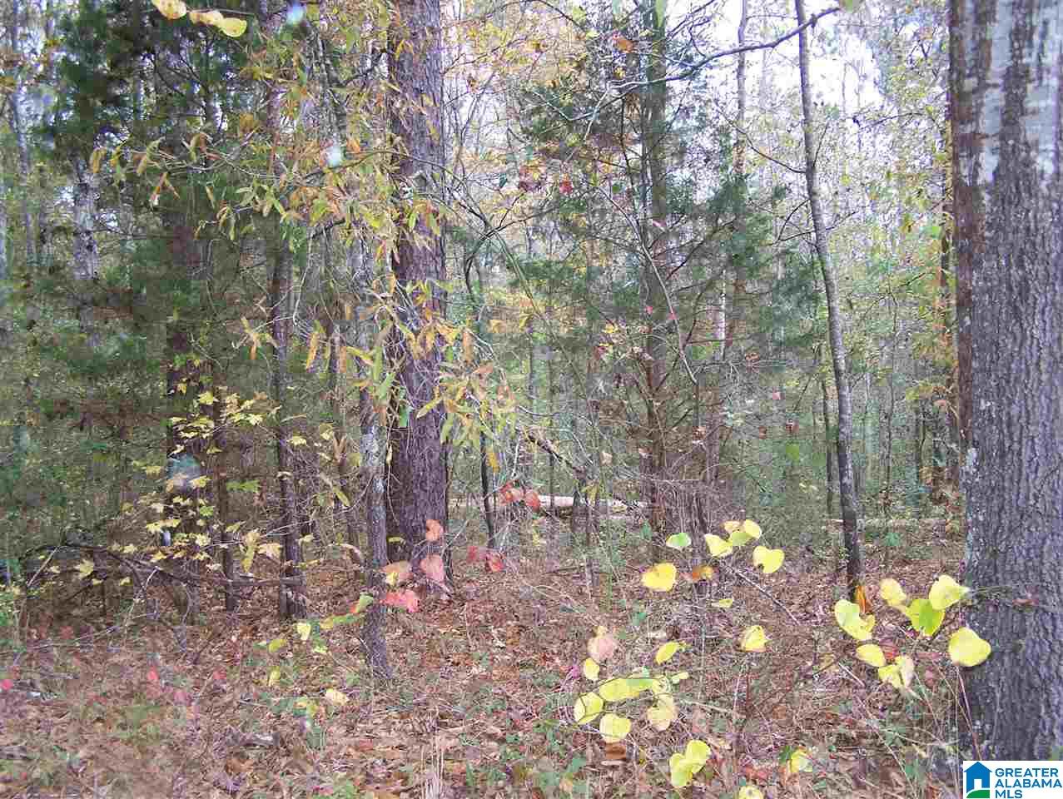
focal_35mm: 38
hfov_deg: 48.9
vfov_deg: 37.8
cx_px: 532
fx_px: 1168
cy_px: 400
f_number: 2.8
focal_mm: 6.3
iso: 160
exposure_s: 1/60
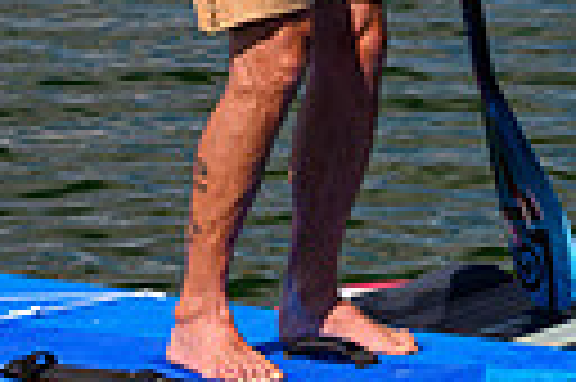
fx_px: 8373
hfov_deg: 3.9
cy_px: -171
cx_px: 684
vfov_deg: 2.6
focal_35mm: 524
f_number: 5.6
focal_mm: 116
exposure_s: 1/500
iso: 200
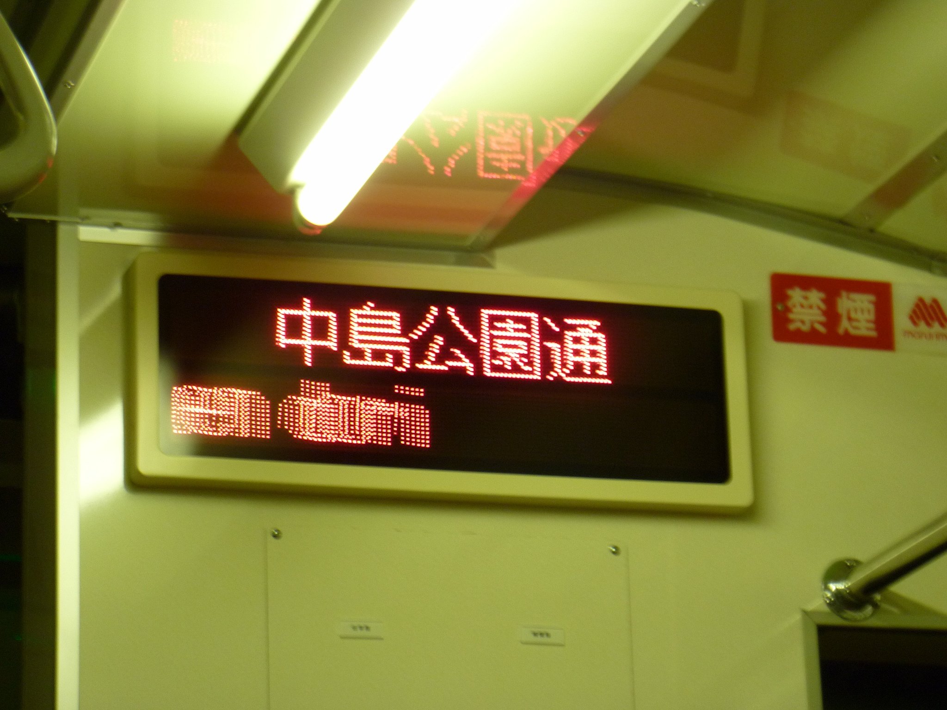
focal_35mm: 143
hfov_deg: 13.8
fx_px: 3912
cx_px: 474
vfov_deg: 10.4
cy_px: 355
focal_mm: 25.2
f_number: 5.9
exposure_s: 1/8
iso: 200
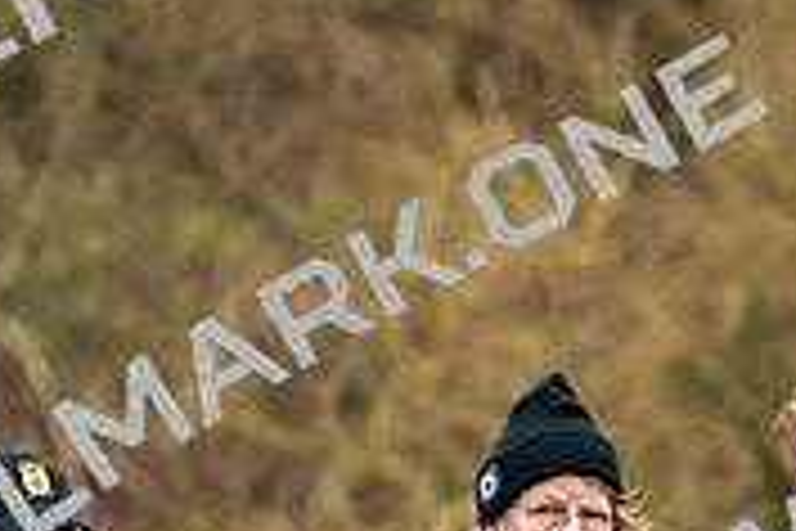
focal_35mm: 1327
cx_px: 1237
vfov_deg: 1.0
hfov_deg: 1.6
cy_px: 637
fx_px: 29339
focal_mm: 404
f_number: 6.3
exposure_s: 1/2000
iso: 5000
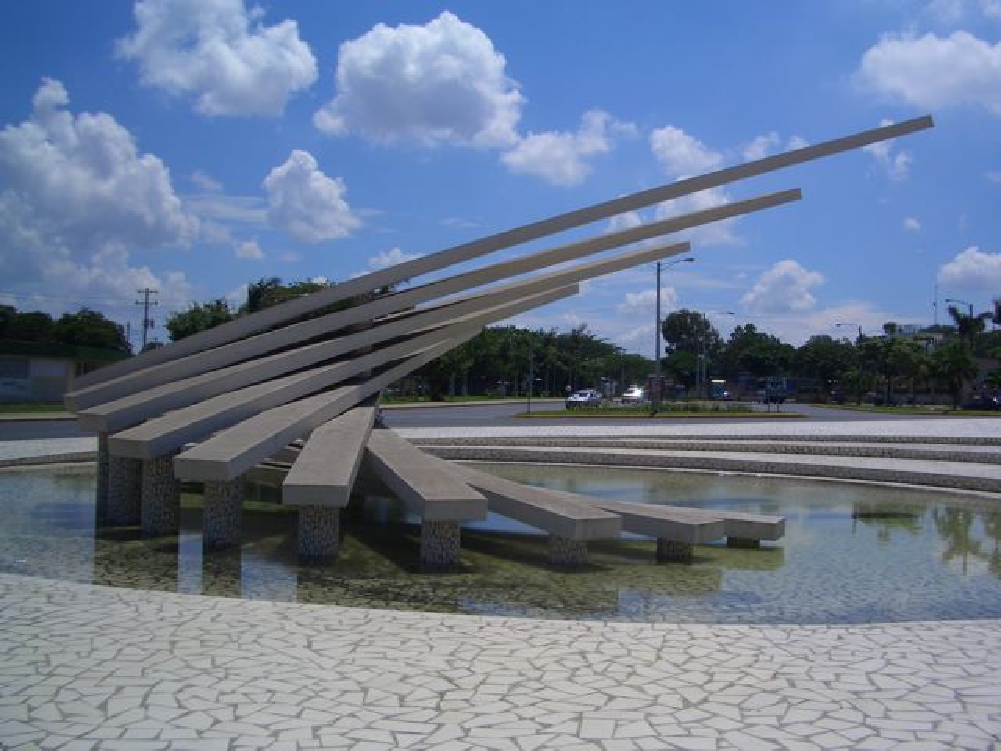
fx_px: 1012
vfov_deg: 40.7
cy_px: 376
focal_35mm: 35
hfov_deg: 52.6
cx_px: 500
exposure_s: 1/2000
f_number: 4.3
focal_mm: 5.8
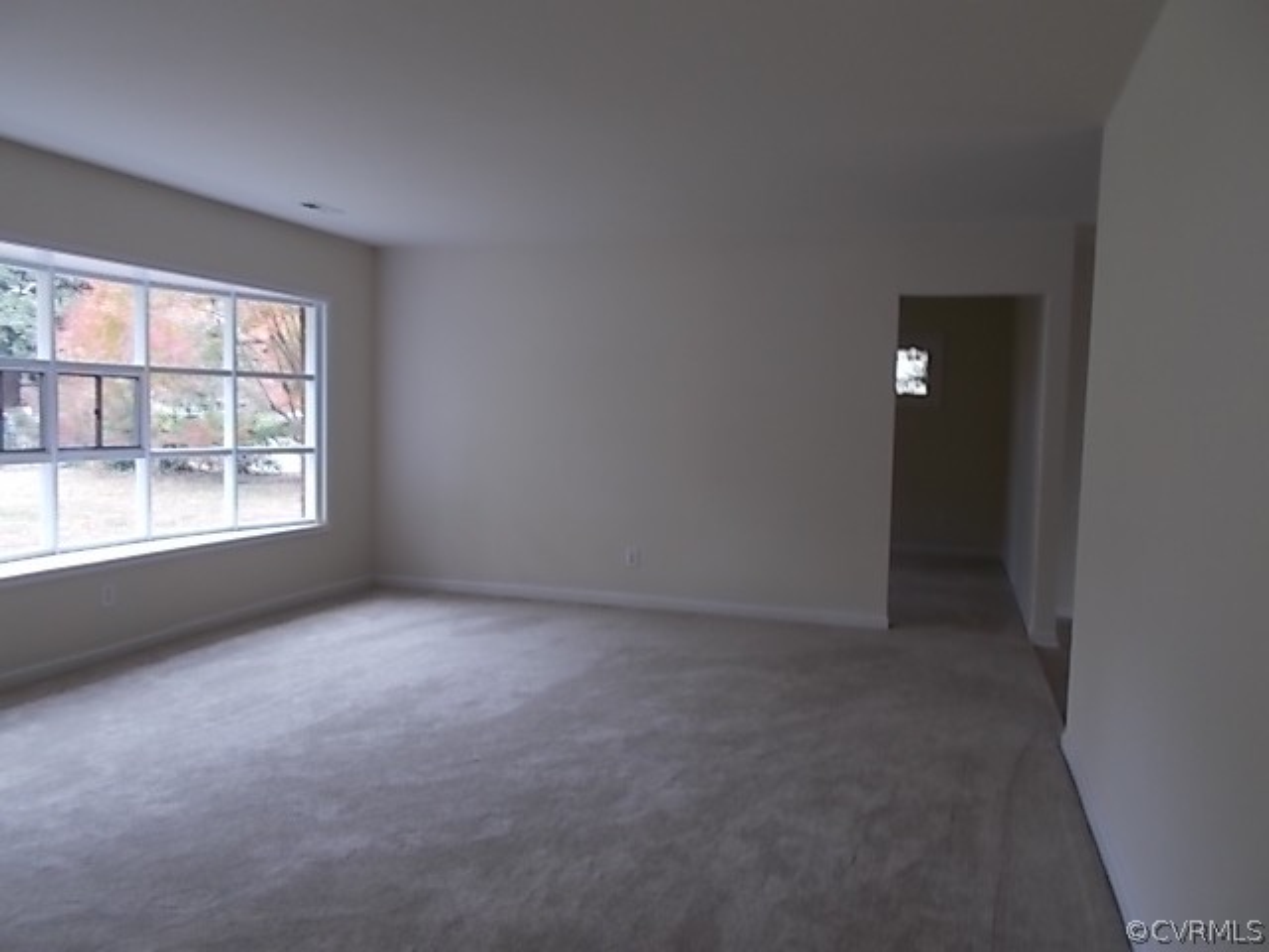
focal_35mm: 26
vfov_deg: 53.1
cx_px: 634
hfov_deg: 67.3
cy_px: 476
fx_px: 953
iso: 80
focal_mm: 4.6
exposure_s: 1/25
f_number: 3.2
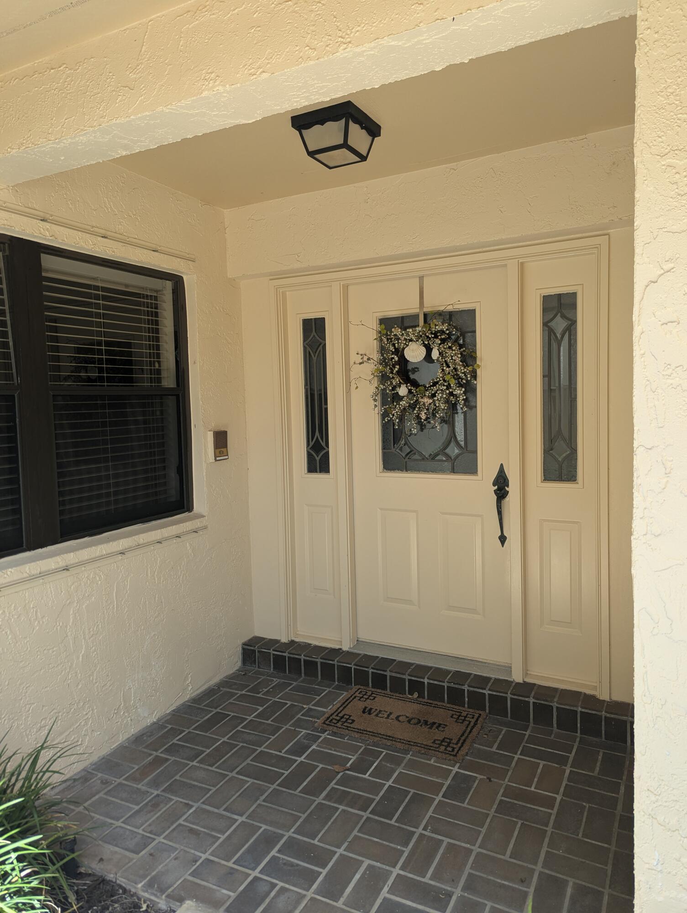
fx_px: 634
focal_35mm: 24
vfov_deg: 71.5
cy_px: 456
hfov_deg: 56.9
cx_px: 344
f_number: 1.85
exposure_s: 1/329
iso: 50
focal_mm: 6.81
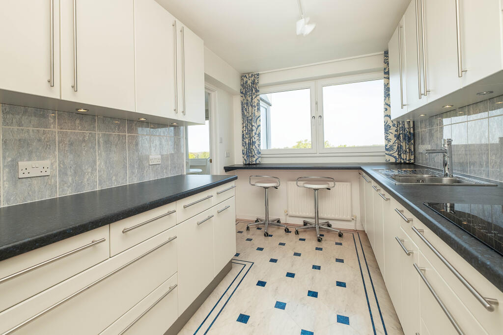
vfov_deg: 77.3
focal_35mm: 15
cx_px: 252
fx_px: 210
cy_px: 168
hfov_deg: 100.4
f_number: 6.4
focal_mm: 10
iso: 400
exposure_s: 1/200
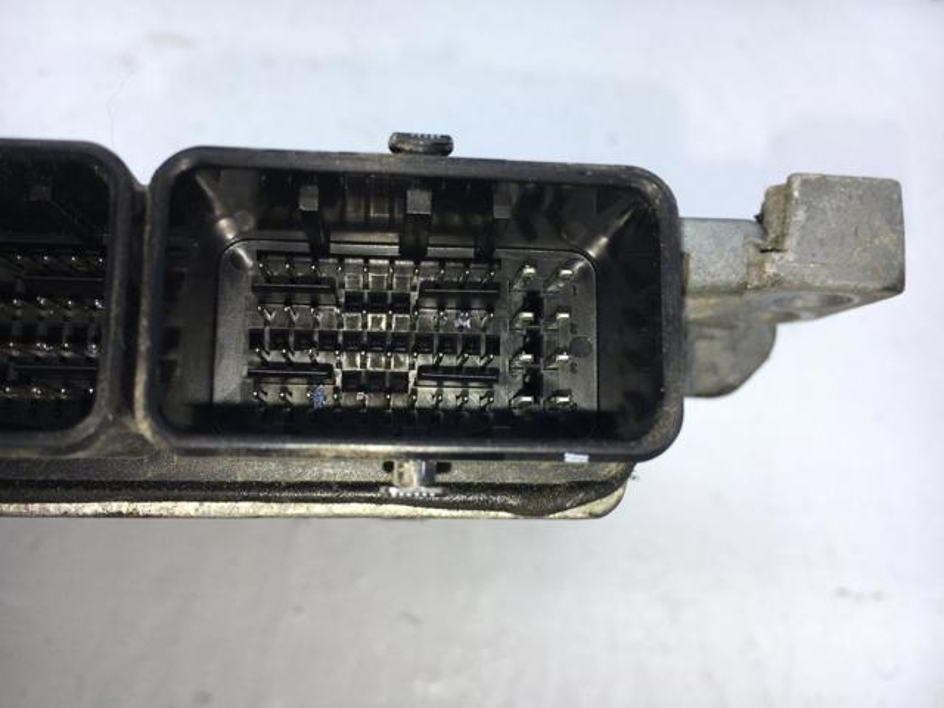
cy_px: 354
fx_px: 791
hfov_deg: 61.7
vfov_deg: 48.2
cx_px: 472
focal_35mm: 29
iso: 25
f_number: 2.2
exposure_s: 1/371
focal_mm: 4.15
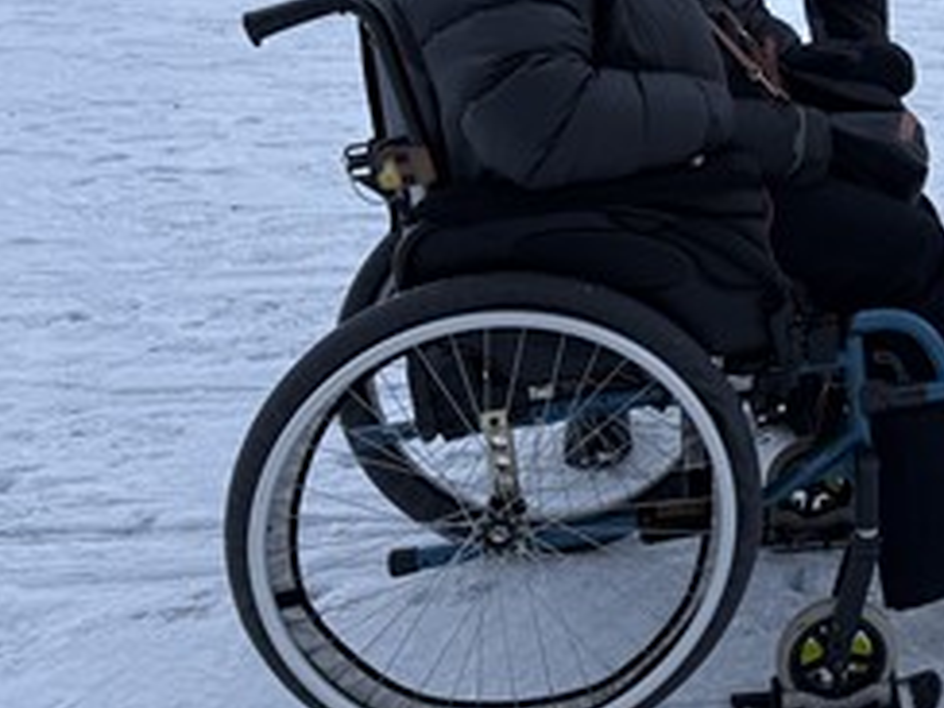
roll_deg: -0.1
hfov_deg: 29.6
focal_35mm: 59
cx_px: 1025
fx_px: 1609
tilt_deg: -8.1
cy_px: -8
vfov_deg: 23.7
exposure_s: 1/270
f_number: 1.78
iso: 64
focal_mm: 6.76
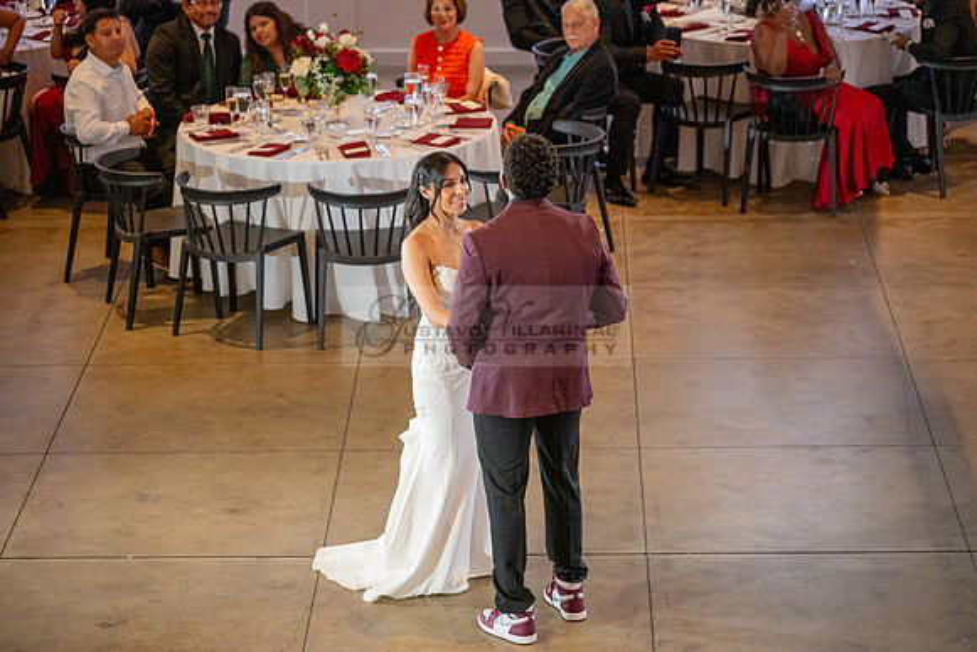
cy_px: 326
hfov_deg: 17.1
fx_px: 3257
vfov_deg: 11.4
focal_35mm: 120
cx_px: 488
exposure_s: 1/200
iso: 3200
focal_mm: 120
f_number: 4
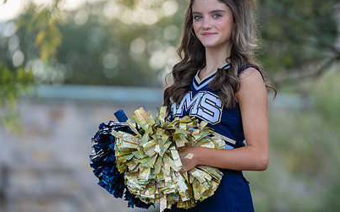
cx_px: 196
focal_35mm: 222
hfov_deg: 9.4
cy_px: 105
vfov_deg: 5.9
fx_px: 2056
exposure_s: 1/320
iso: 200
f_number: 2.8
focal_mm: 151
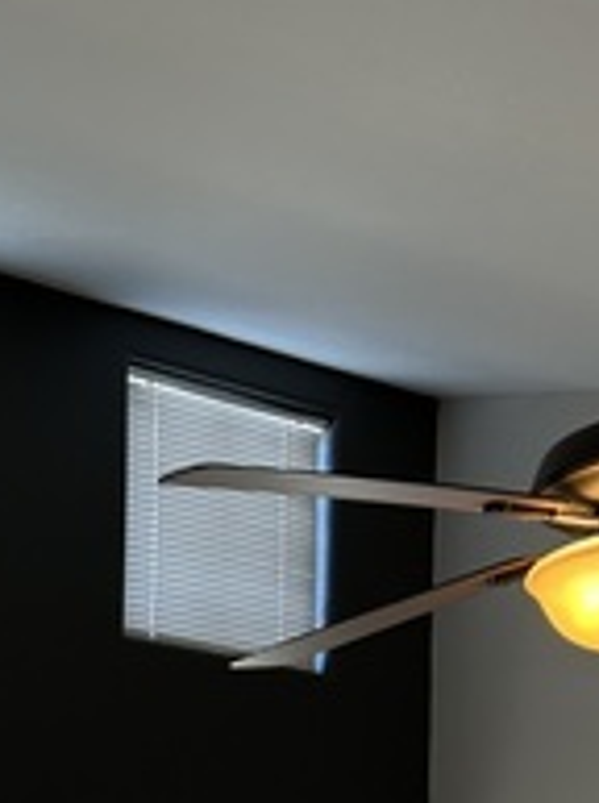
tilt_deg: -0.9
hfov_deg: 15.2
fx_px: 2083
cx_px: -283
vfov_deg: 18.6
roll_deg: -1.2
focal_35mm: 90
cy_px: 1292
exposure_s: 1/150
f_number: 1.5
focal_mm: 5.7
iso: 32
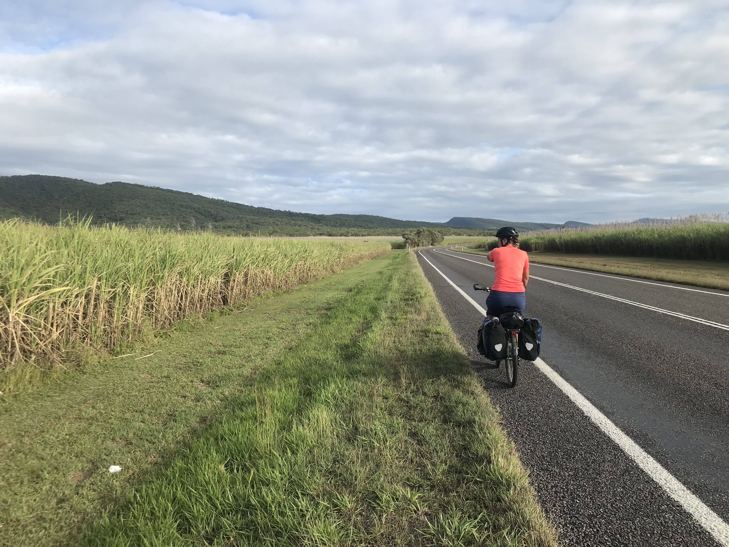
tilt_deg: -1.9
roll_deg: +0.1
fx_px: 590
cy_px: 274
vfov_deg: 49.7
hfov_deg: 63.4
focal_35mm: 28
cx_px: 364
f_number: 1.8
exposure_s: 1/1330
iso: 20
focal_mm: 3.99
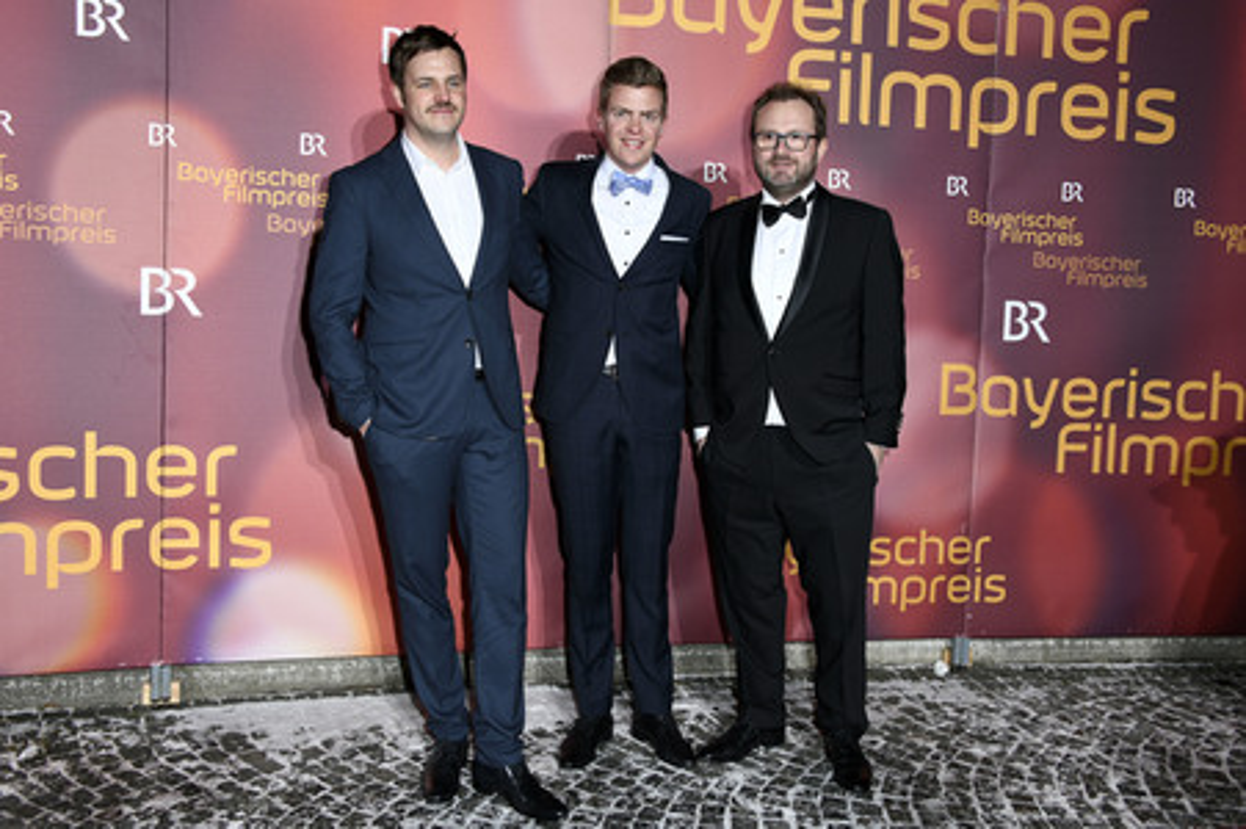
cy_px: 414
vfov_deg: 38.8
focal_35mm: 34
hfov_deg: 55.8
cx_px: 623
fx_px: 1176
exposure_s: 1/160
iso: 500
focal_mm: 34
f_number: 6.3
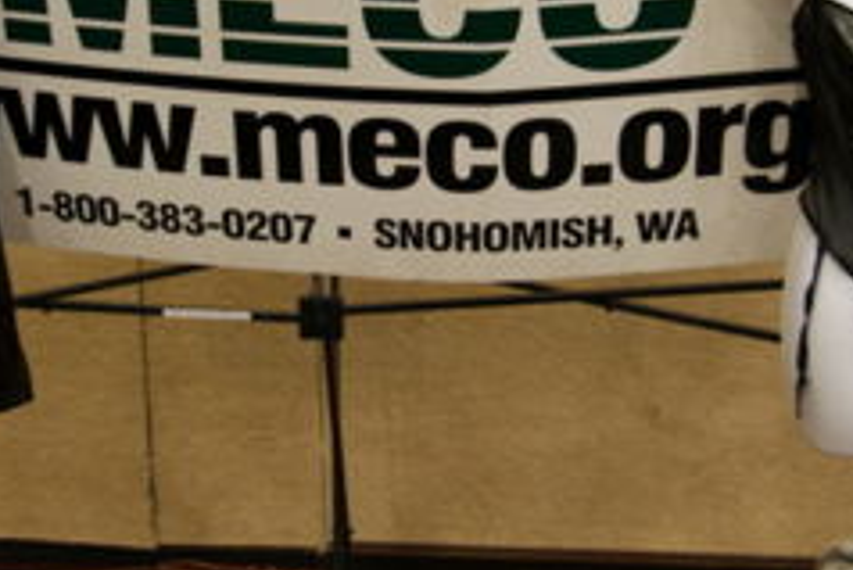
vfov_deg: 17.6
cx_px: 401
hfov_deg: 26.3
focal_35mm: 77
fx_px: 1826
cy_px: 91
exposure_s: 1/13
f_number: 4
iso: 400
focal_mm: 26
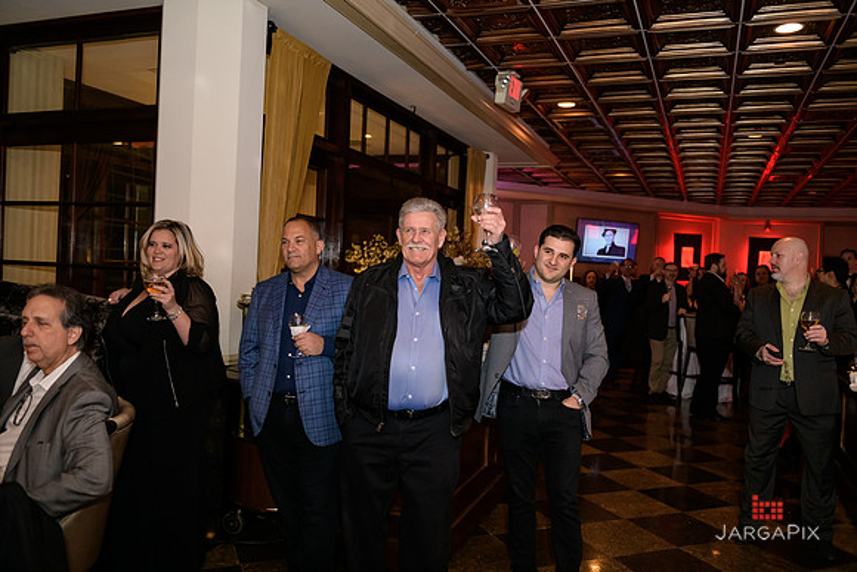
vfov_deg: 45.0
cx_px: 428
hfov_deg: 63.6
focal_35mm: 29
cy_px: 286
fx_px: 690
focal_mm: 29
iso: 1600
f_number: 3.2
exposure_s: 1/100
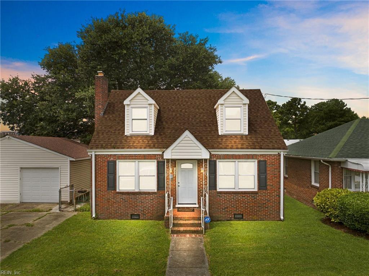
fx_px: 256
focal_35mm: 24
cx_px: 184
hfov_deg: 71.6
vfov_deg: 56.7
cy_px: 138
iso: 110
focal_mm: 12.29
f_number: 2.8
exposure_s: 1/320
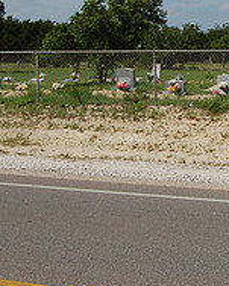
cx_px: 305
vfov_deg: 19.9
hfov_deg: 15.4
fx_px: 805
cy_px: 51
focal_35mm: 95
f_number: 16
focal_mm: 22
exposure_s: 1/200
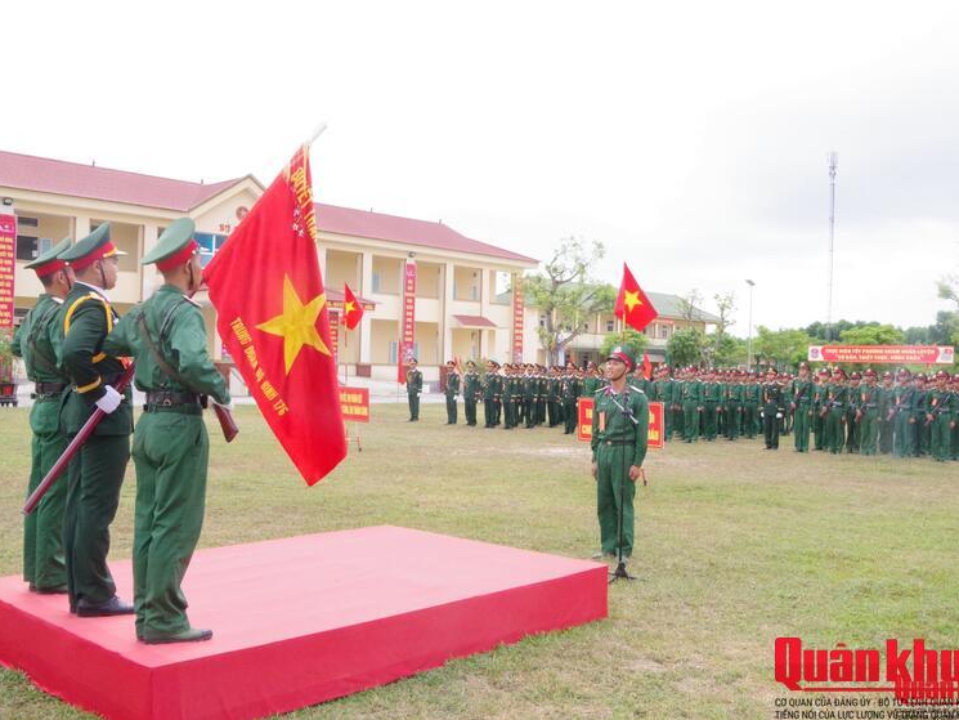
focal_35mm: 34
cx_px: 501
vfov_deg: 41.8
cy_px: 356
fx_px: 942
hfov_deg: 53.9
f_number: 20
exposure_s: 1/320
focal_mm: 21
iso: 6400
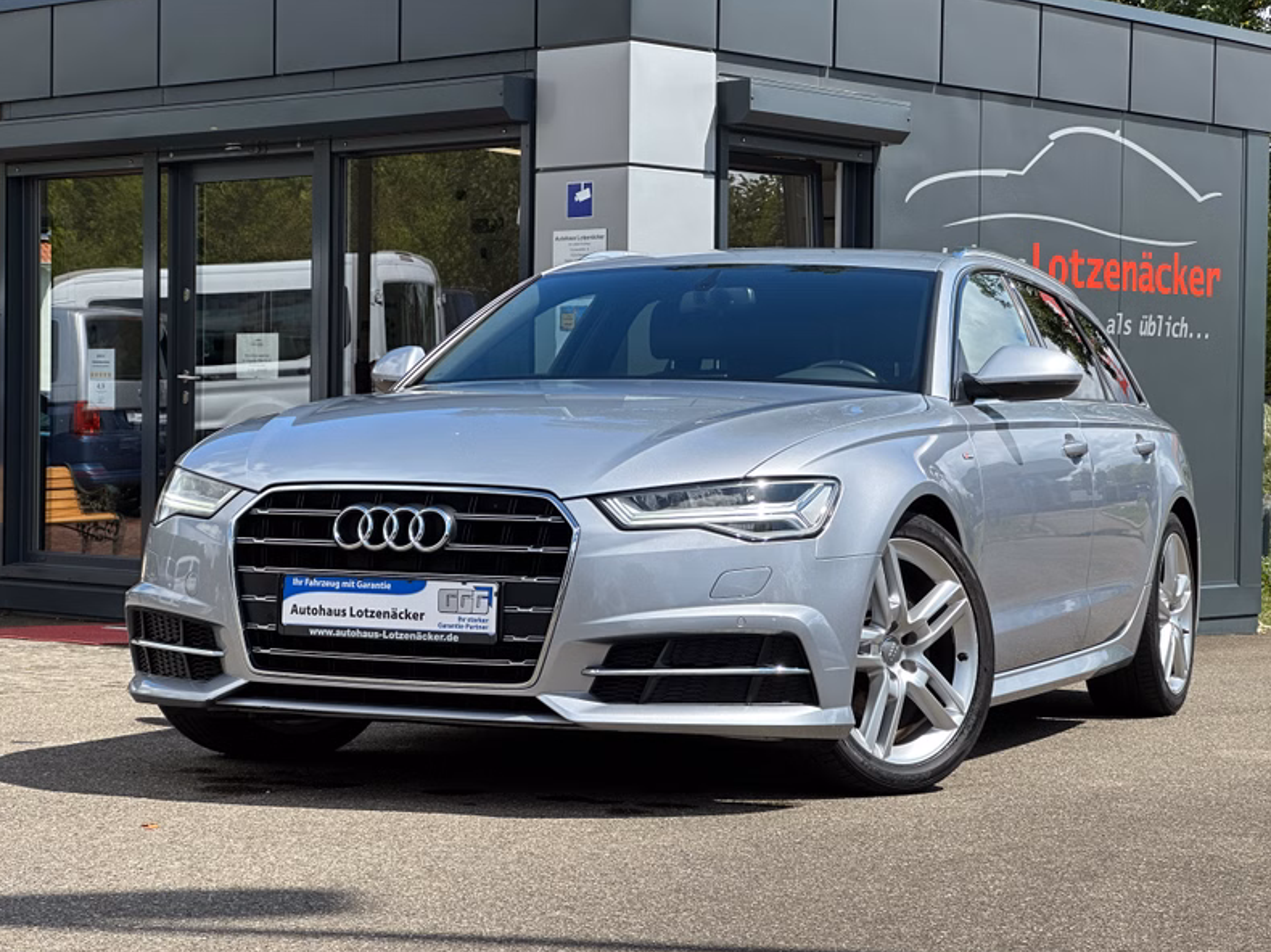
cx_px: 631
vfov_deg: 18.9
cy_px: 478
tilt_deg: -1.8
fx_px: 2863
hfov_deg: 25.0
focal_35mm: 78
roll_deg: -0.3
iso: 32
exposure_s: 1/589
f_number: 2.8
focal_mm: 9
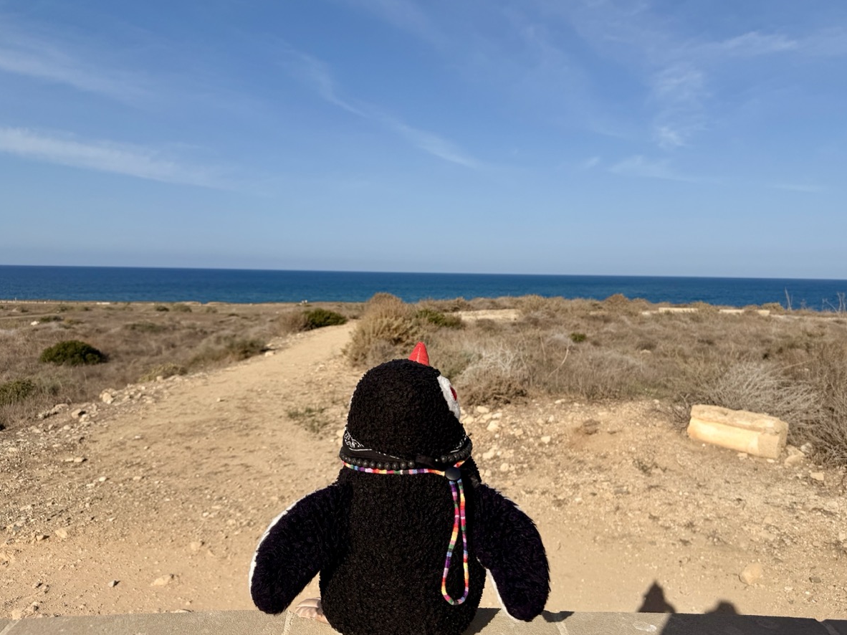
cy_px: 315
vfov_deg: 53.0
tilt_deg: -4.5
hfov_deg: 67.3
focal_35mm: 26
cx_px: 434
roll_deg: -1.3
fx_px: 636
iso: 80
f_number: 1.78
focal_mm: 6.76
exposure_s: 1/11905
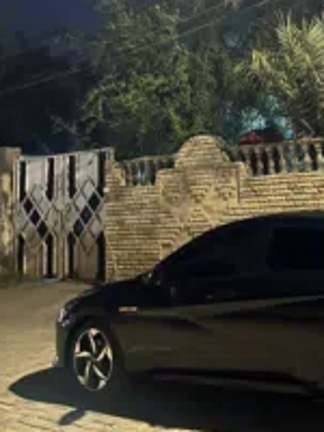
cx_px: 287
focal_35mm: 52
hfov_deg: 27.1
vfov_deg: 34.8
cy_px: 48
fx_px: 649
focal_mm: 5.7
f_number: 1.5
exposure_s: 1/25
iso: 500
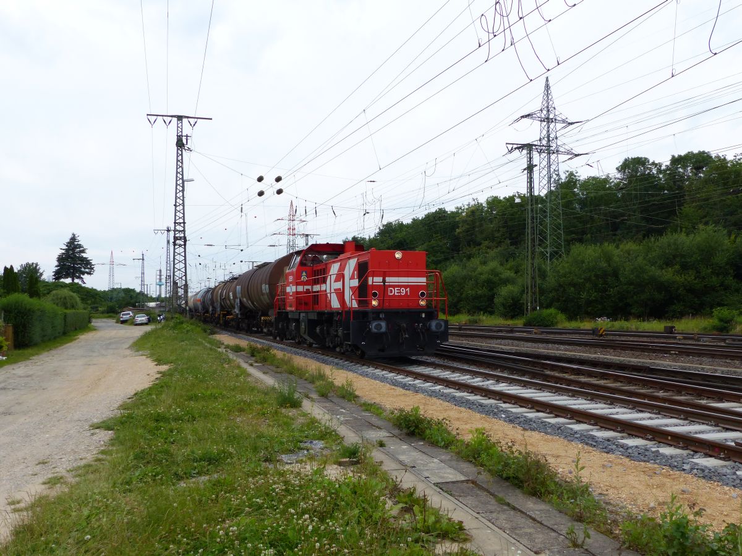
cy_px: 278
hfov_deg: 56.8
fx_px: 686
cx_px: 371
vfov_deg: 44.2
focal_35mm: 32
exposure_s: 1/800
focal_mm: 5.7
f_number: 3.5
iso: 100
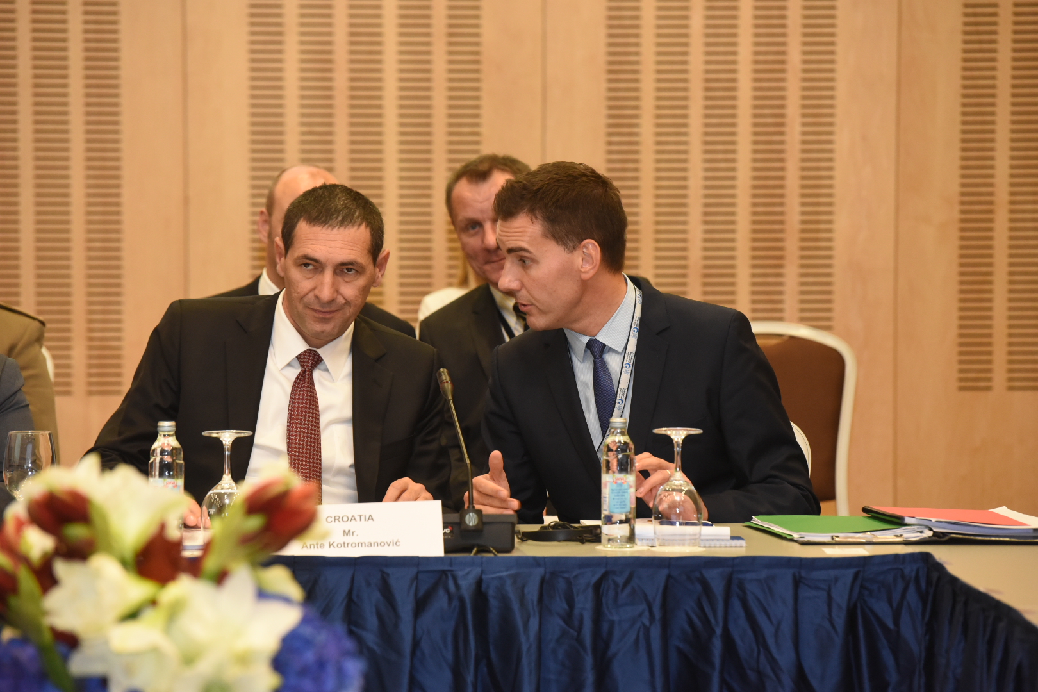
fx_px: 5045
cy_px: 346
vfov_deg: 7.8
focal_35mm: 175
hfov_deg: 11.7
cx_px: 519
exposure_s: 1/80
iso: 3200
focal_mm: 175
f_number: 5.6
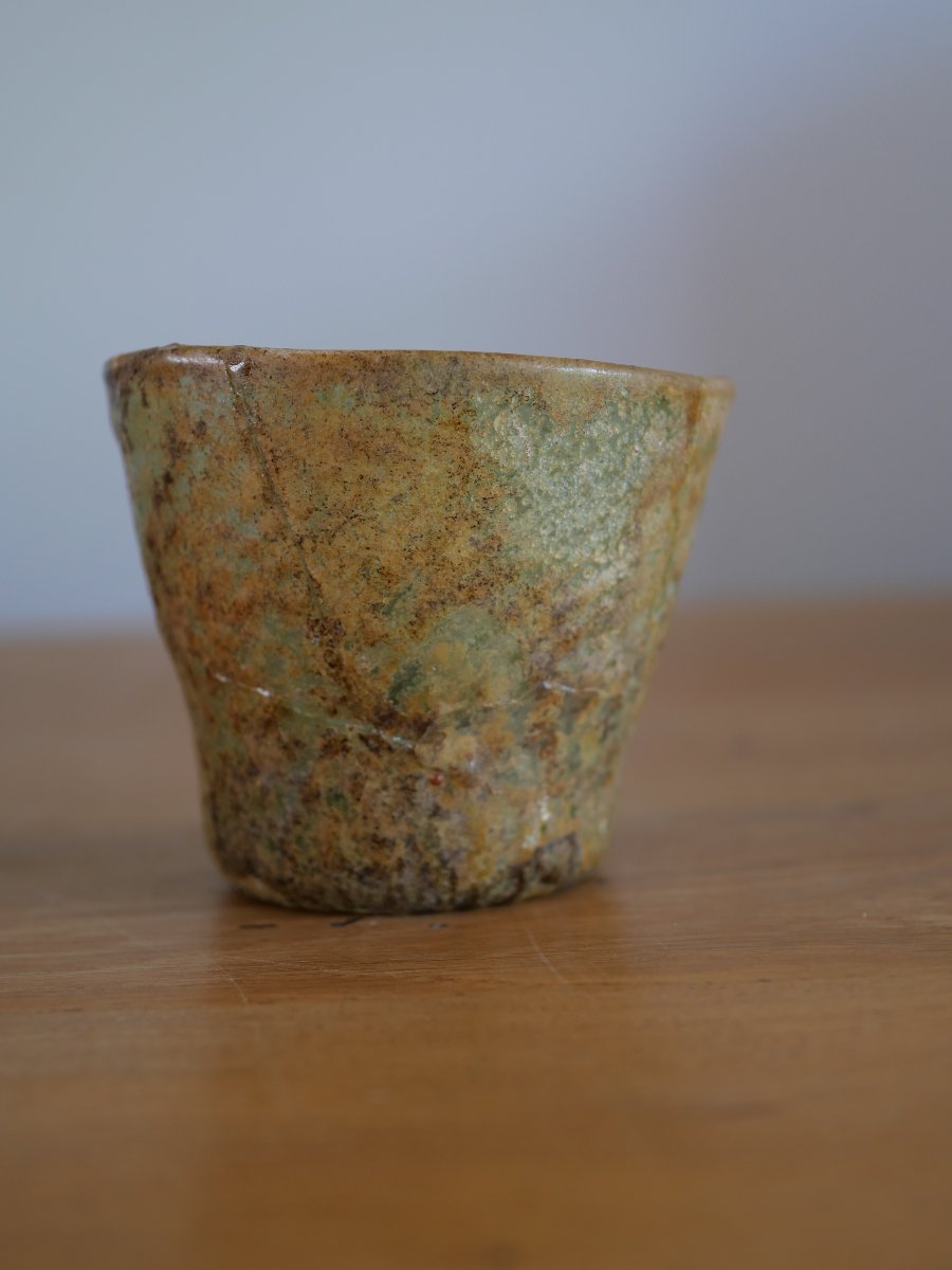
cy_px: 635
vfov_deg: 32.2
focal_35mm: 60
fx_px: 2200
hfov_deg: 24.4
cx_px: 476
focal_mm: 30
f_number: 2.8
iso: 400
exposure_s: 1/60
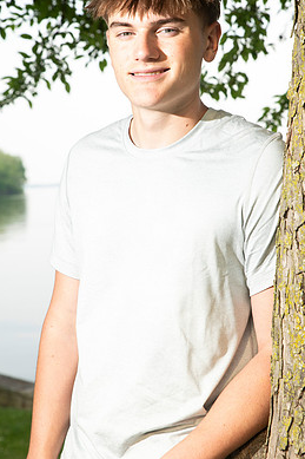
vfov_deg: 25.1
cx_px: 152
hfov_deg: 16.8
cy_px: 206
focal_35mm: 81
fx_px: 1030
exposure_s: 1/160
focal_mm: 70
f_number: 7.1
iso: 200
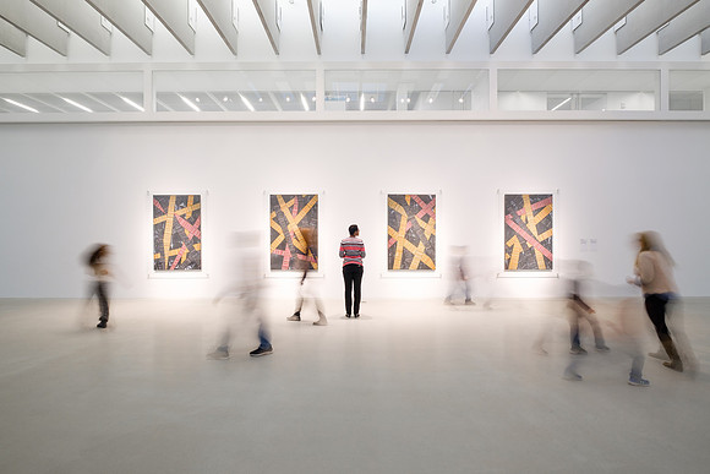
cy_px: 237
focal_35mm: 17
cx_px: 355
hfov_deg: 92.4
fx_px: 340
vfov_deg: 69.7
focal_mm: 11.5
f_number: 8
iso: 200
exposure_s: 1/2
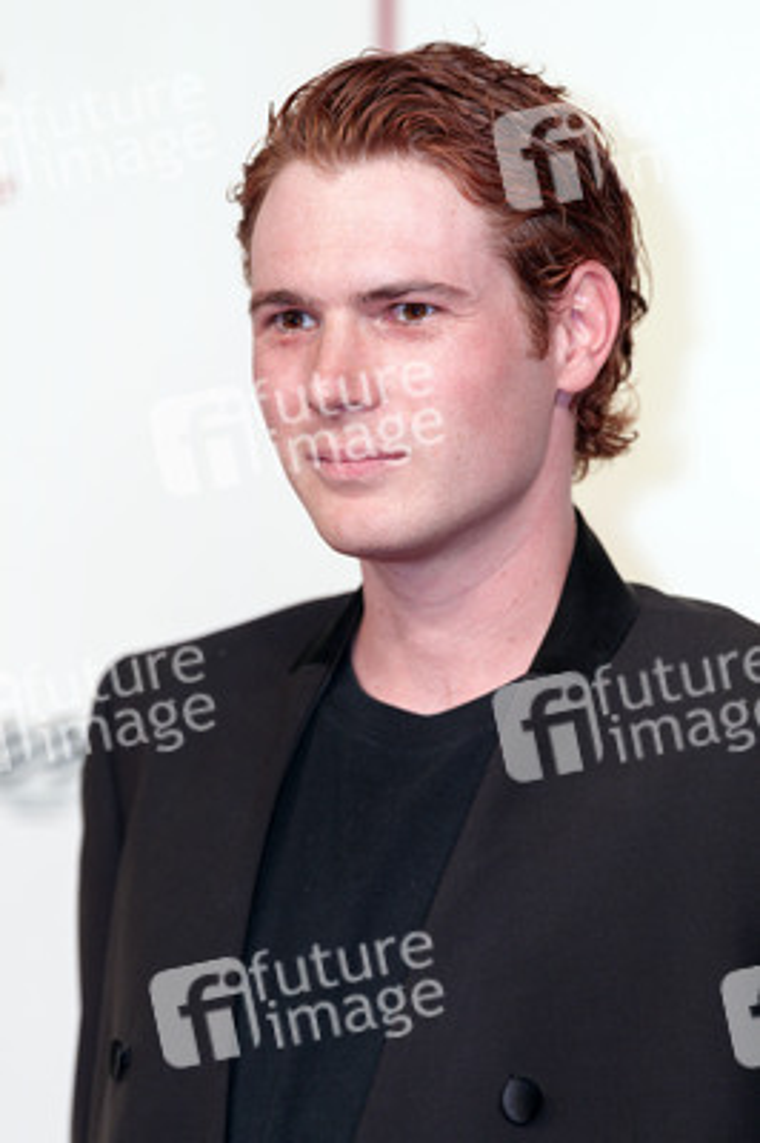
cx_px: 380
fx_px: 5329
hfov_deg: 8.2
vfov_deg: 12.2
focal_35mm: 168
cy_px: 572
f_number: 3.2
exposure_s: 1/250
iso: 320
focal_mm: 168
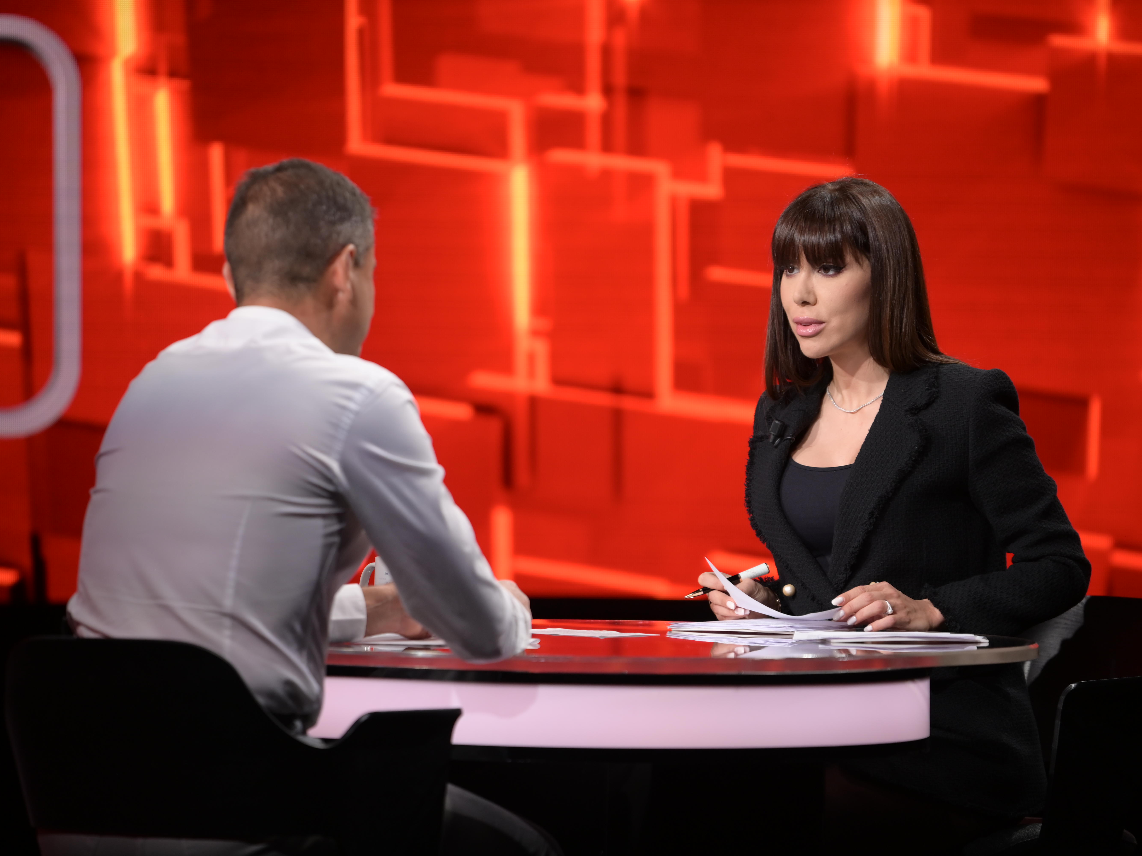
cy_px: 428
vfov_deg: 6.8
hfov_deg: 9.1
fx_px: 7159
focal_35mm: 217
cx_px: 622
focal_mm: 200
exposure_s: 1/200
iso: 640
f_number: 2.8
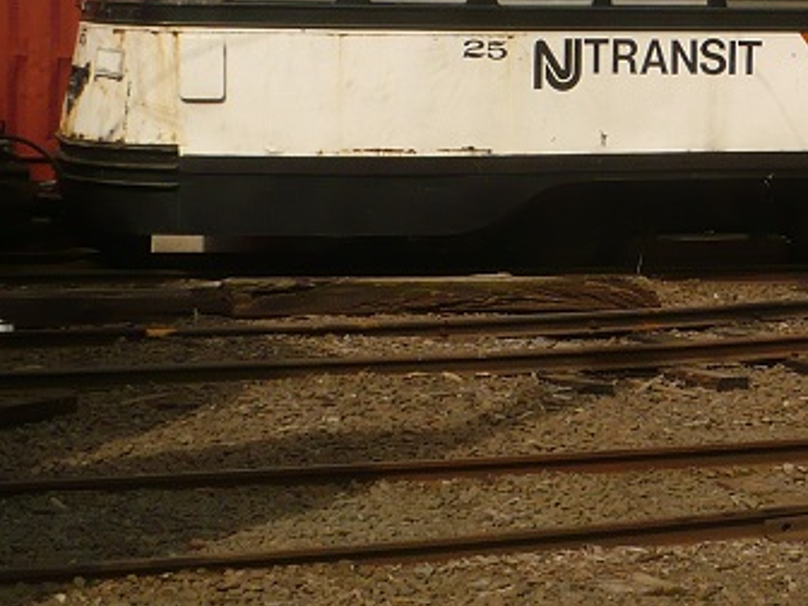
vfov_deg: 13.3
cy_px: 12
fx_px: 2568
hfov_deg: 17.3
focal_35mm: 110
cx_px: 902
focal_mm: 6.1
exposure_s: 1/320
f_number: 8
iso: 100
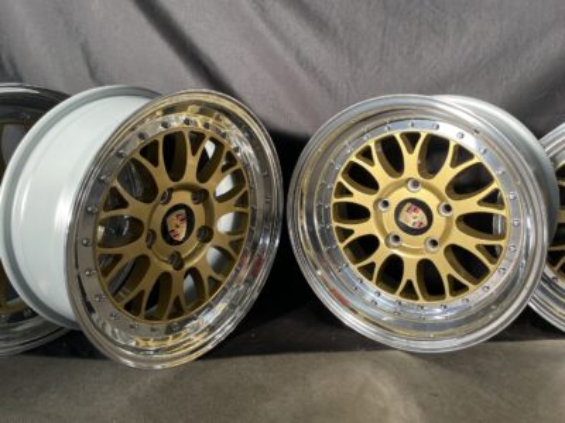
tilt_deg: -15.9
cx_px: 282
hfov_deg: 67.3
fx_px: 424
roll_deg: -1.1
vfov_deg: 53.1
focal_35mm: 26
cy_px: 212
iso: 40
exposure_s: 1/121
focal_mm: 4.2
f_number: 1.6
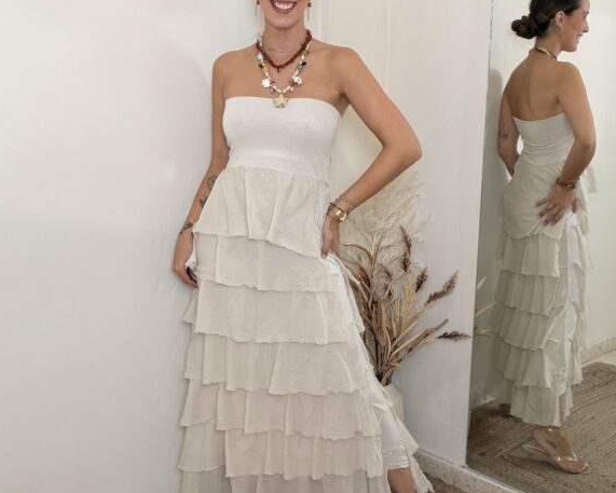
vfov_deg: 36.5
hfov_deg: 44.8
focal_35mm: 41
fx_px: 748
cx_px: 310
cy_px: 232
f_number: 1.9
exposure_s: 1/60
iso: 125
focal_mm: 2.71
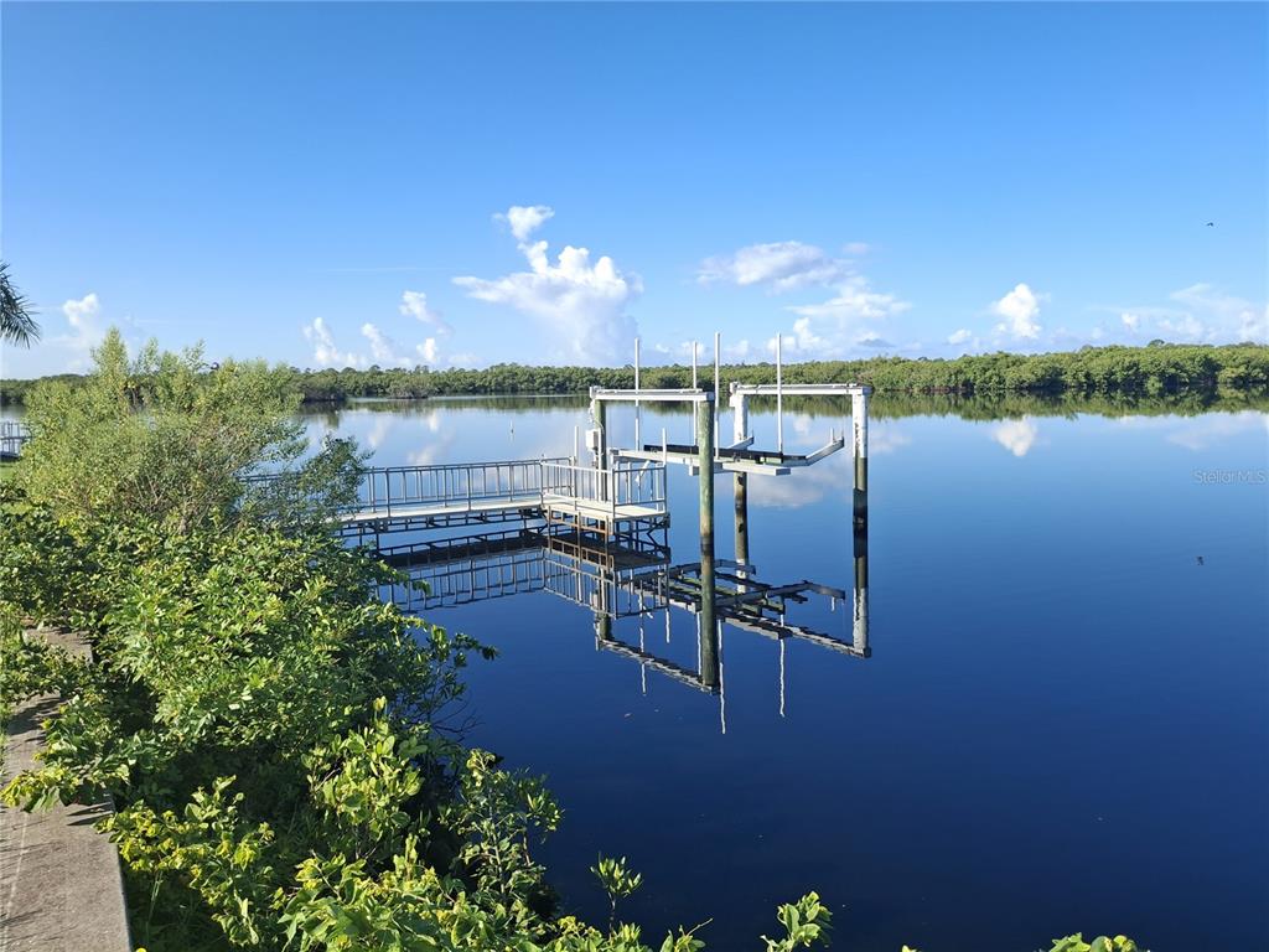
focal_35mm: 25
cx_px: 634
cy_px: 476
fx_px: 916
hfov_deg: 69.4
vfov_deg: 54.9
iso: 32
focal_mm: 4.69
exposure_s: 1/1248
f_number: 1.8
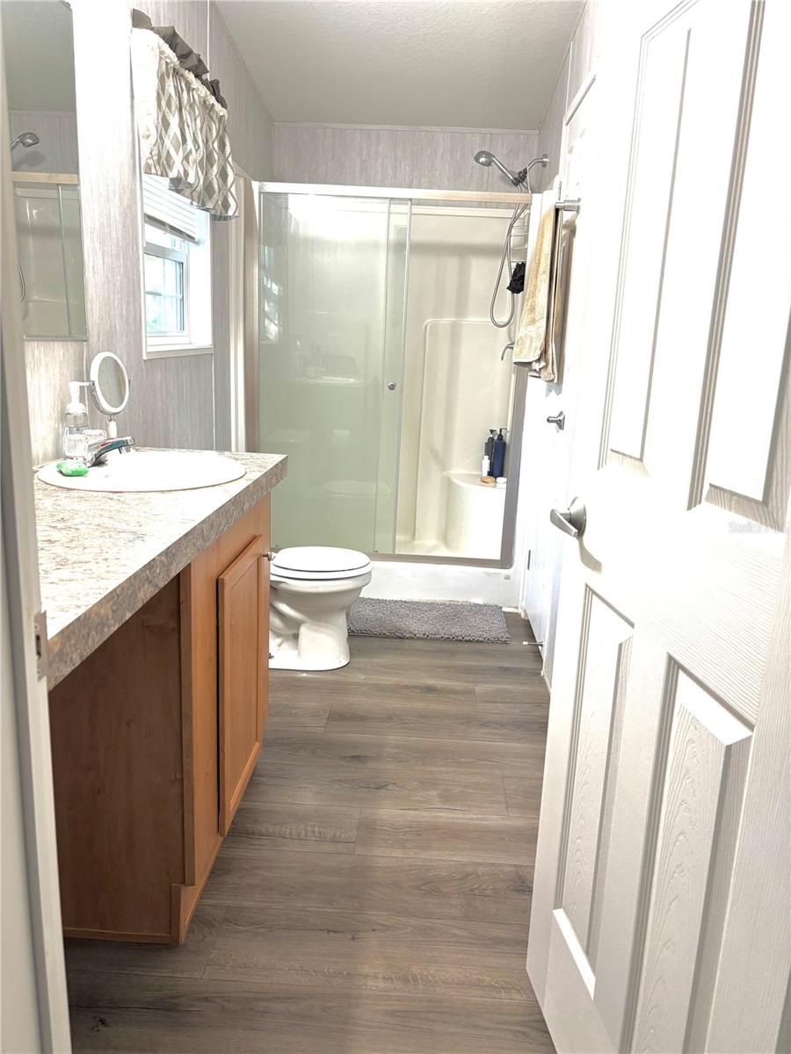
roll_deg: -2.8
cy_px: 527
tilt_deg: -12.4
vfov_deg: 67.3
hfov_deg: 53.1
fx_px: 792
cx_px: 396
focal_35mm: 26
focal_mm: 5.96
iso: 100
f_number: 1.6
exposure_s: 1/60
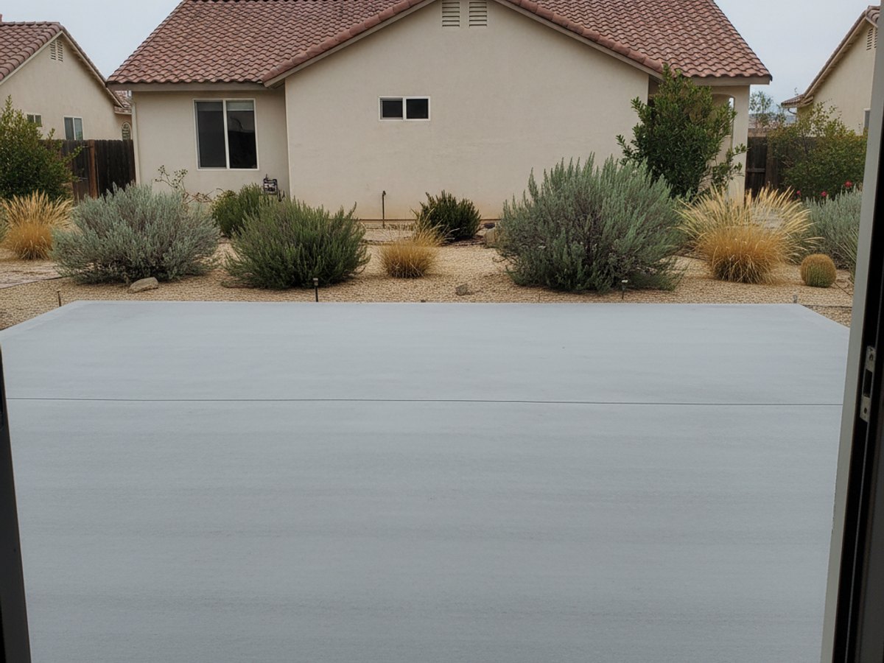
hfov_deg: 67.3
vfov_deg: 53.1
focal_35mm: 26
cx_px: 442
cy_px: 332
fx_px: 664
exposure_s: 1/429
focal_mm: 5.7
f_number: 1.5
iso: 864
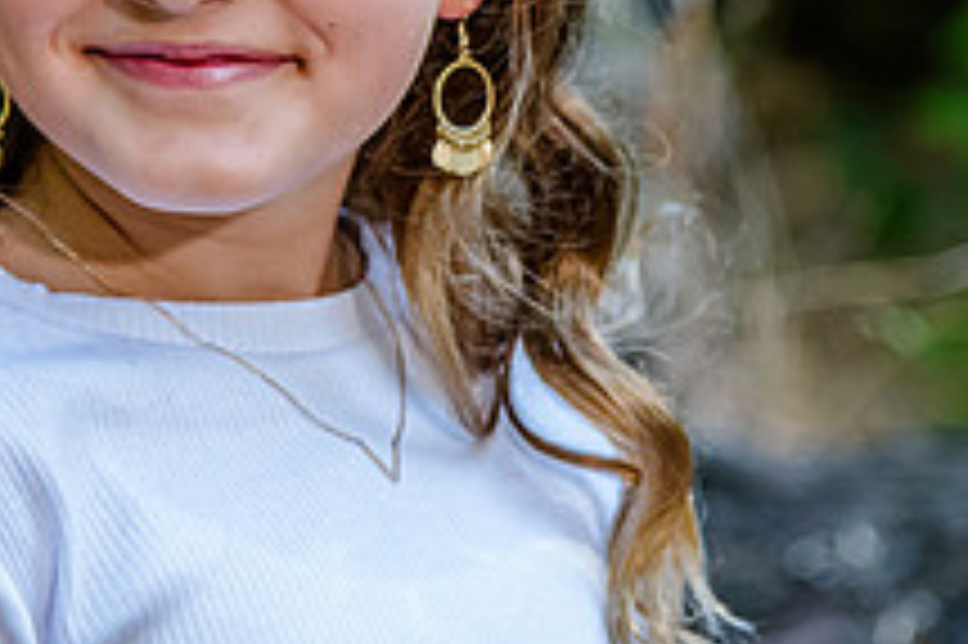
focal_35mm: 305
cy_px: 54
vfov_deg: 4.5
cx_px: 338
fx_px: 8195
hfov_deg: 6.8
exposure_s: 1/320
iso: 800
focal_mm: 100
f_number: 4
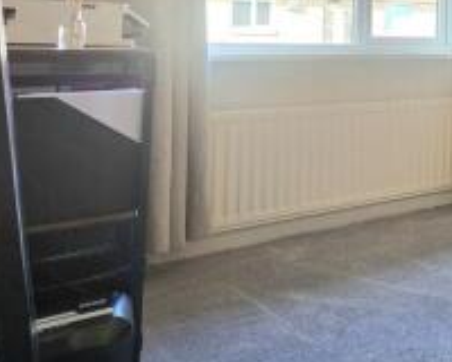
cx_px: 573
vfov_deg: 36.6
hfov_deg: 35.4
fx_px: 495
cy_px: 12
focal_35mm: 37
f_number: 2.2
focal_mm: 2.2
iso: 100
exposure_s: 1/50.3
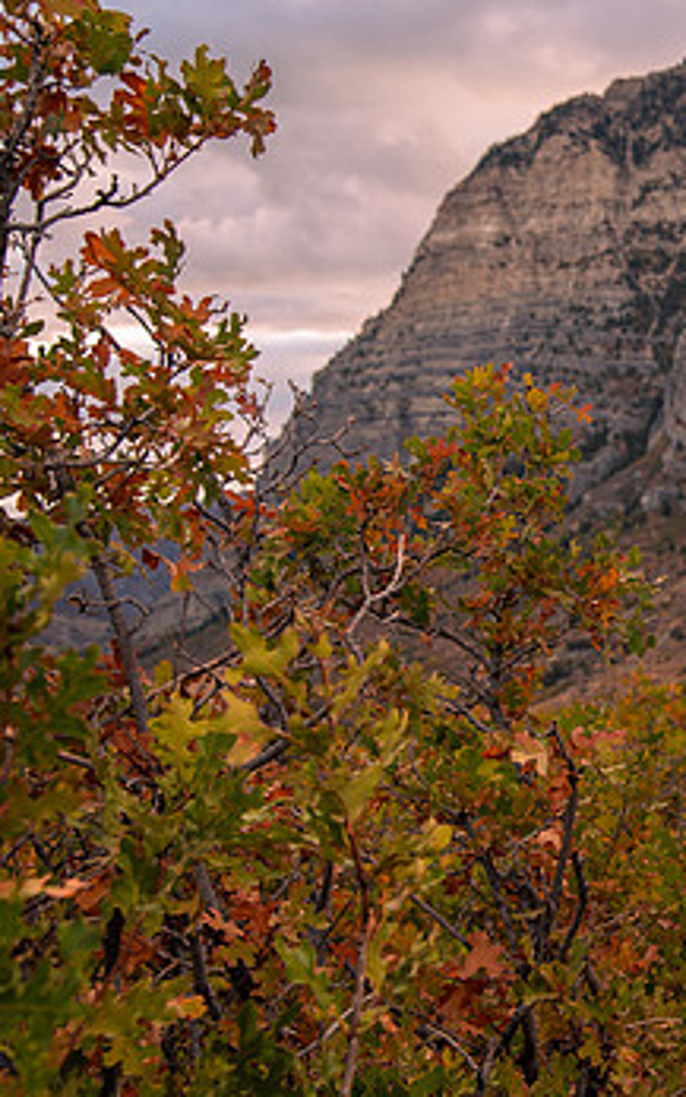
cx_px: 869
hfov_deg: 16.5
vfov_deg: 27.5
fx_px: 2243
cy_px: 544
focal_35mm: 75
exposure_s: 1/160
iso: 1250
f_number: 5.6
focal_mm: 44
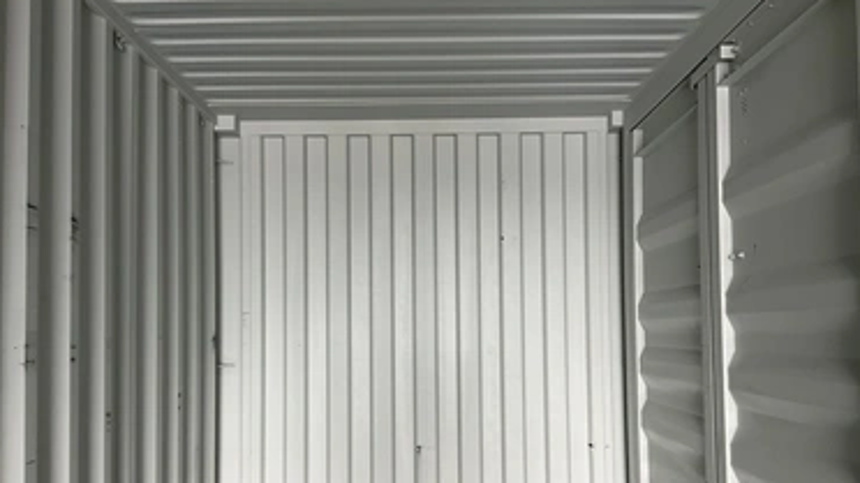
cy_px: 298
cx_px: 418
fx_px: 775
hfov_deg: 58.0
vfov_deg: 34.5
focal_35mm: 34
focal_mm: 3
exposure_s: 1/65
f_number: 1.8
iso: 64
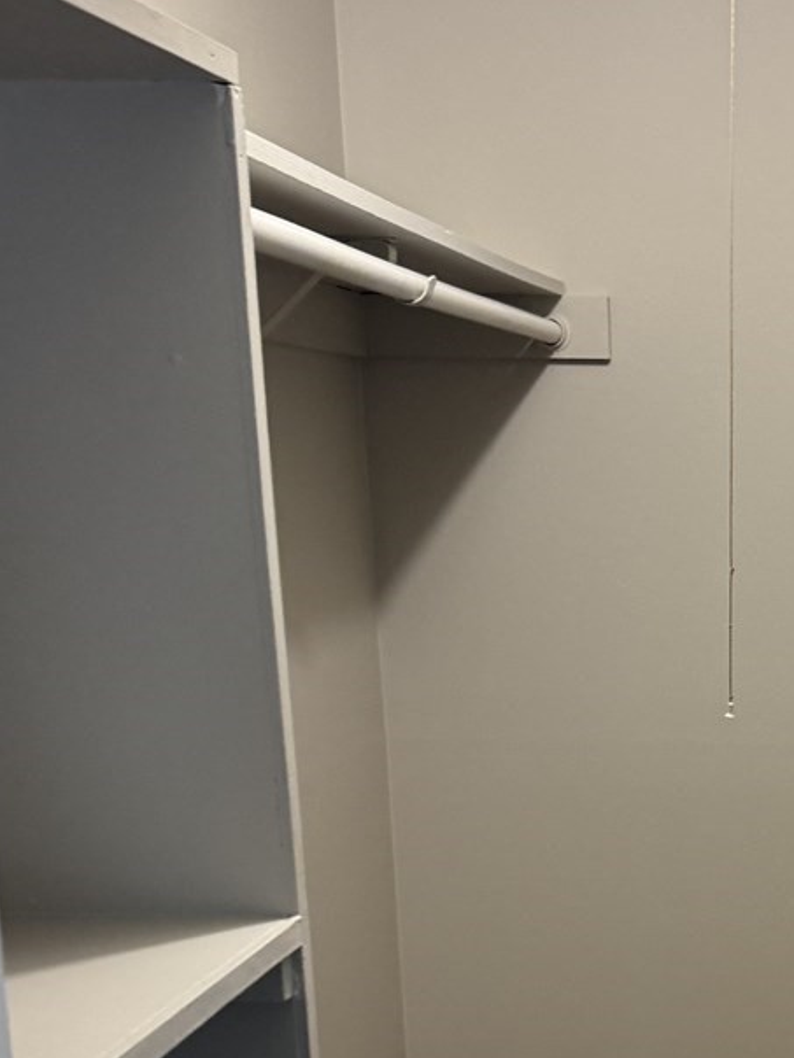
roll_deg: +0.1
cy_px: 895
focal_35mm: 61
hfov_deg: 22.4
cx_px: 911
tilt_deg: -13.3
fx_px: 1866
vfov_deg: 30.6
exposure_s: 1/60
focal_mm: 6.76
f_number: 1.78
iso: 250
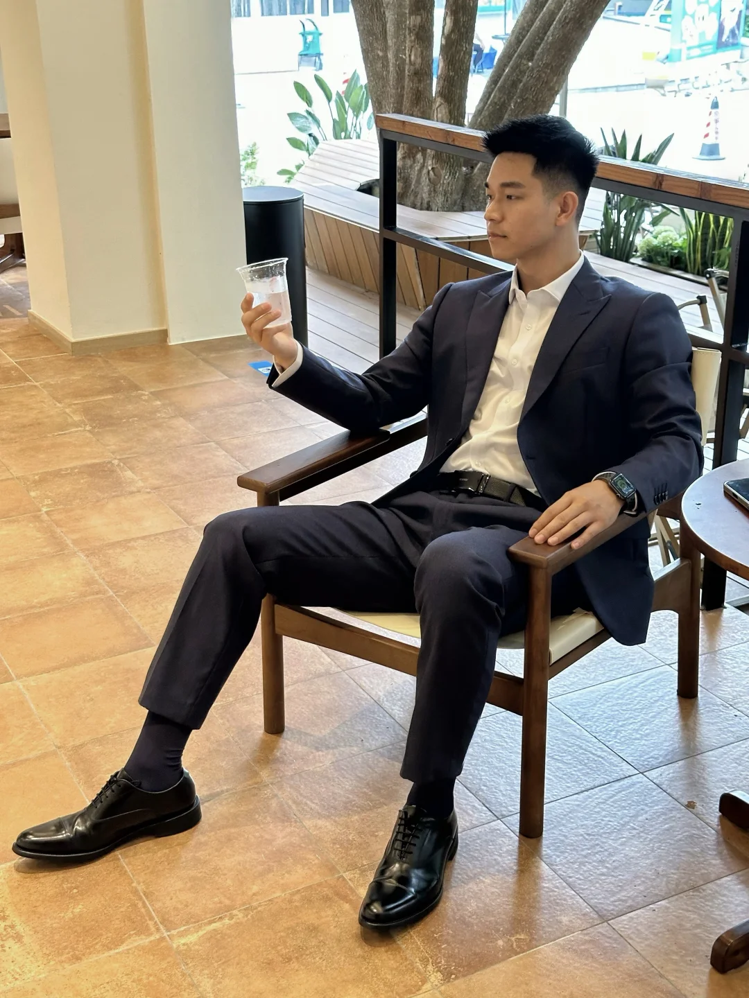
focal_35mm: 48
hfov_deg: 30.3
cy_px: 499
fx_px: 1385
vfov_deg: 39.7
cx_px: 374
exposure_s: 1/60
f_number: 1.78
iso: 250
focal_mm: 6.86
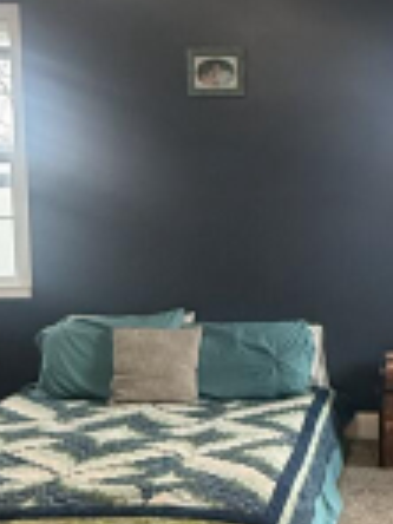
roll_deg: +0.3
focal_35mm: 63
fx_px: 954
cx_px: 375
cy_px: 313
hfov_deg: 22.5
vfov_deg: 30.6
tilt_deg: -6.3
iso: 500
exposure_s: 1/120
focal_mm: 2.22
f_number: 2.2
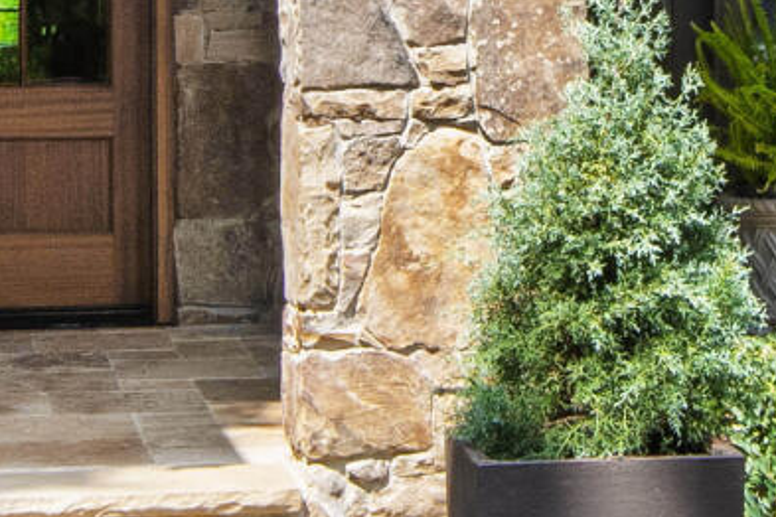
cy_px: 77
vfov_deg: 9.2
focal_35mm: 149
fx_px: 3208
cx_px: 638
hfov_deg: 13.7
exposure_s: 1/100
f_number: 9
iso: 100
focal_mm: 13
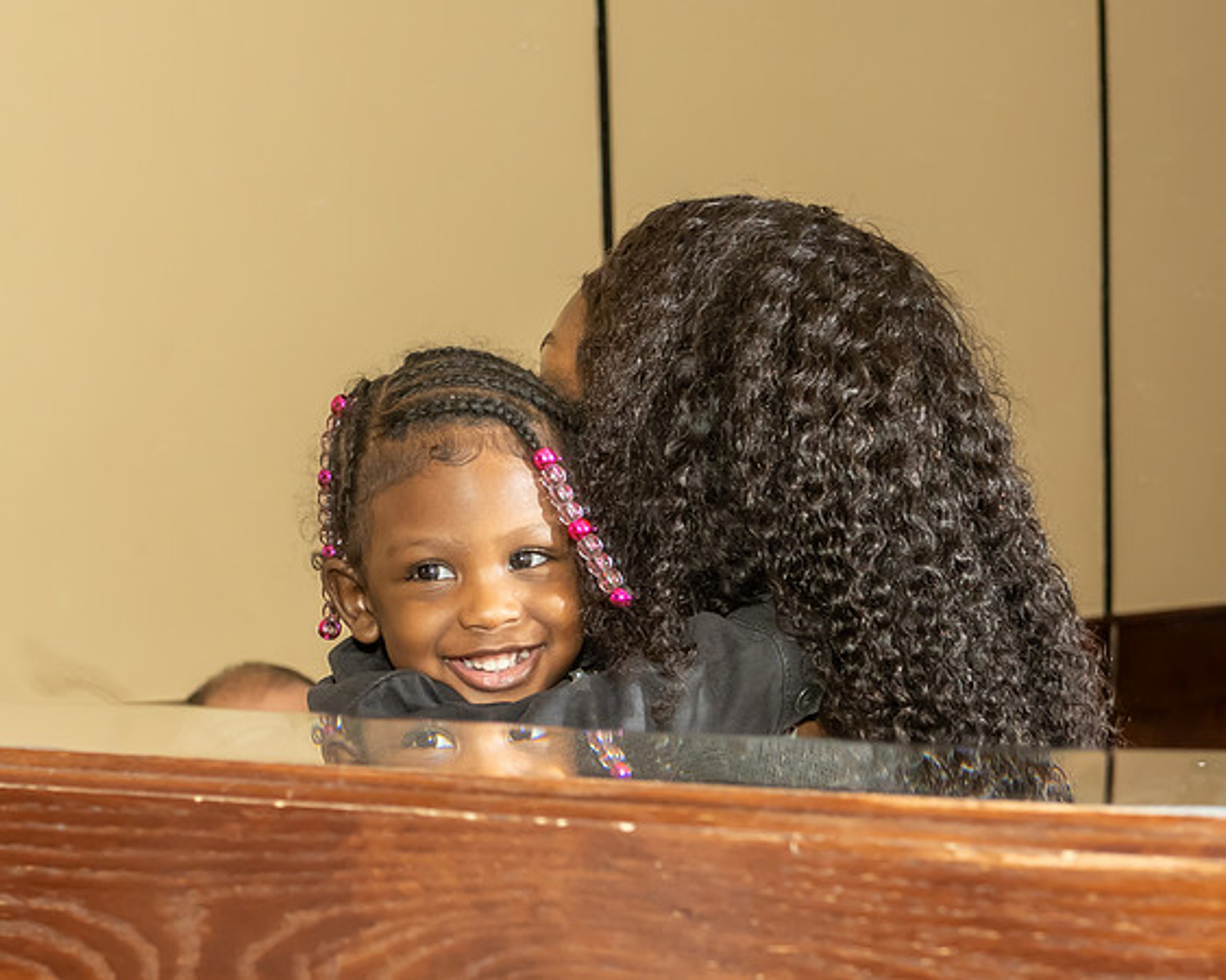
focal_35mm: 135
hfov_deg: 14.3
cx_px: 526
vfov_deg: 11.5
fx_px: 4880
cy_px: 556
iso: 640
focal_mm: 55
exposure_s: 1/250
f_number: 7.1
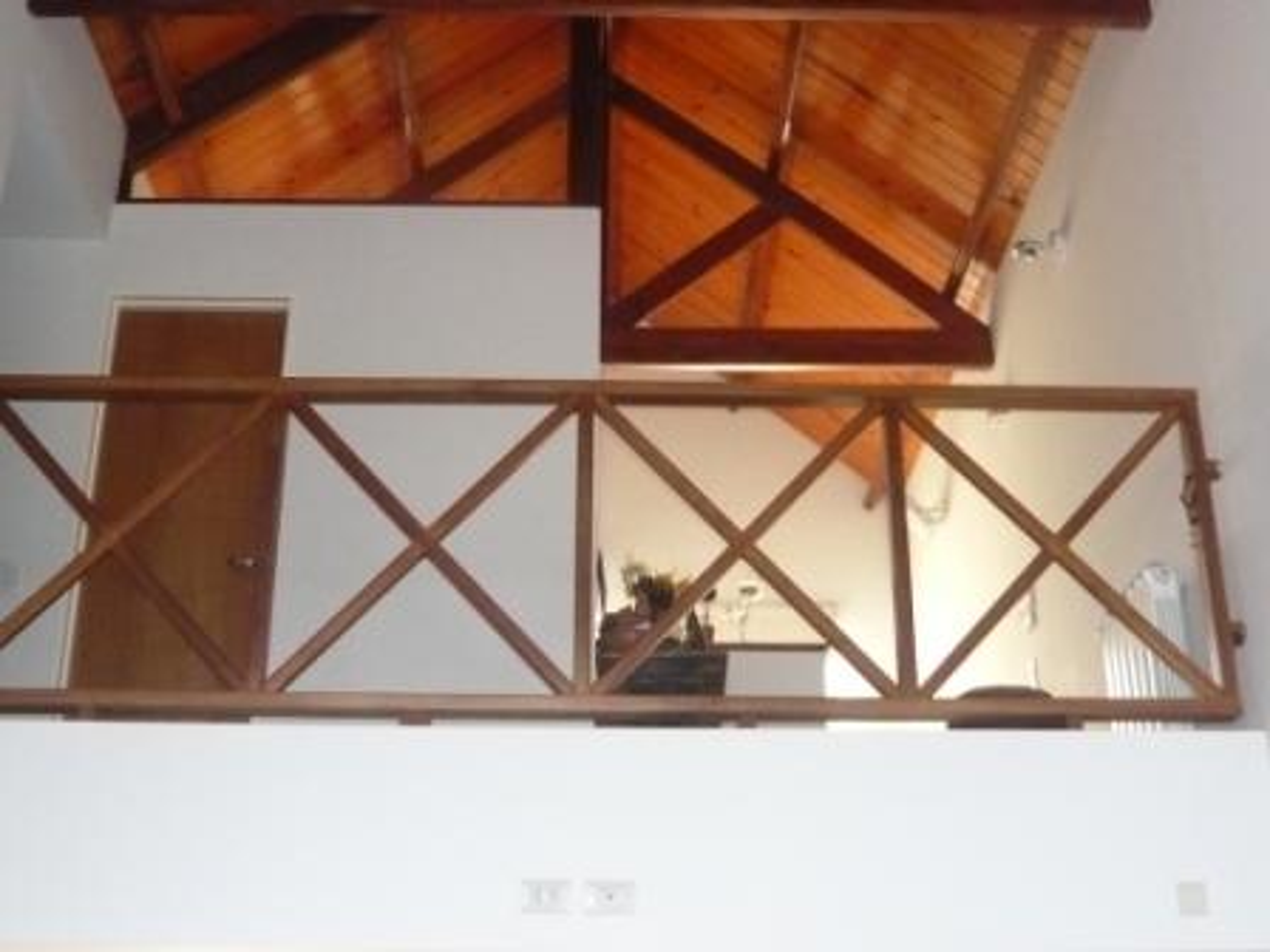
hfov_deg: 42.1
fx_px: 1651
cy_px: 476
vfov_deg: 32.2
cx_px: 635
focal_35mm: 45
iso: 400
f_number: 2.9
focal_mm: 4.9
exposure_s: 1/30
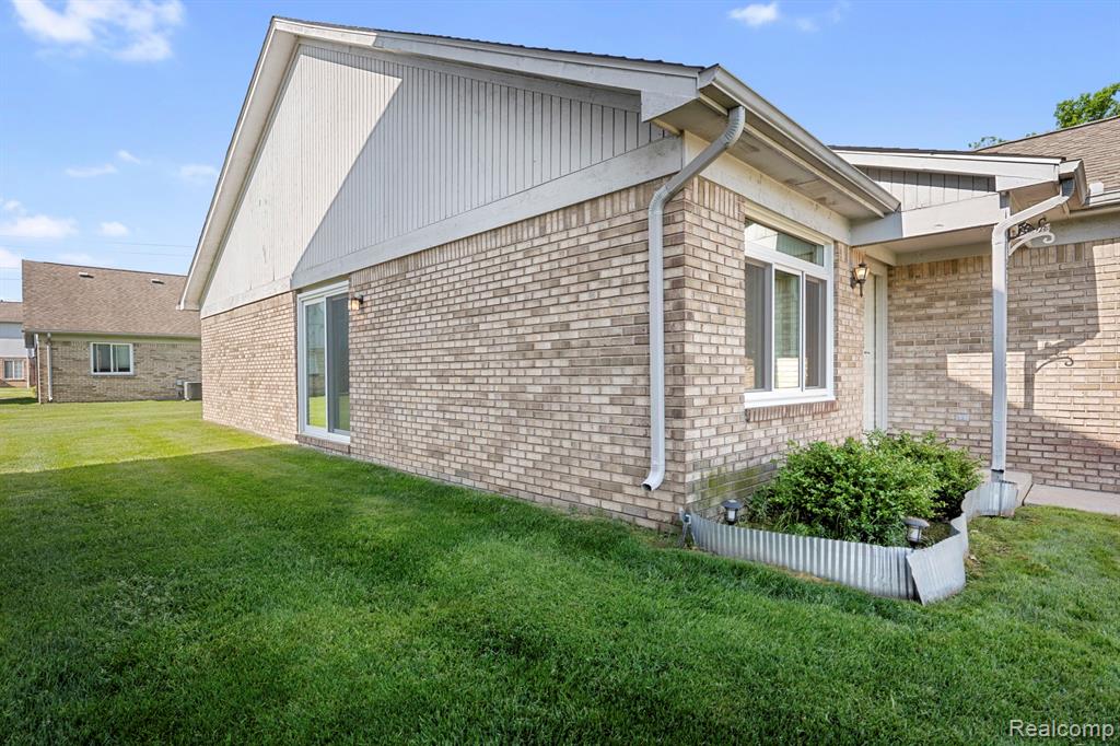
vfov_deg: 69.5
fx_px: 538
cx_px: 560
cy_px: 373
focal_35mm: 17
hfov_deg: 92.3
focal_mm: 17.3
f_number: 8
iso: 500
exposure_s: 1/80
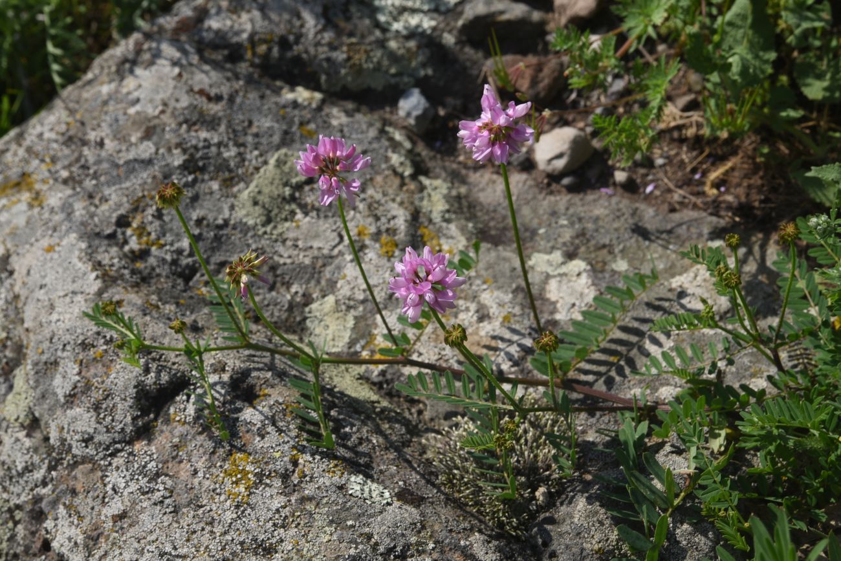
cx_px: 420
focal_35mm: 56
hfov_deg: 35.6
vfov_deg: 24.2
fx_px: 1308
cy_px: 280
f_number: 14
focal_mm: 56
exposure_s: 1/125
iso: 125
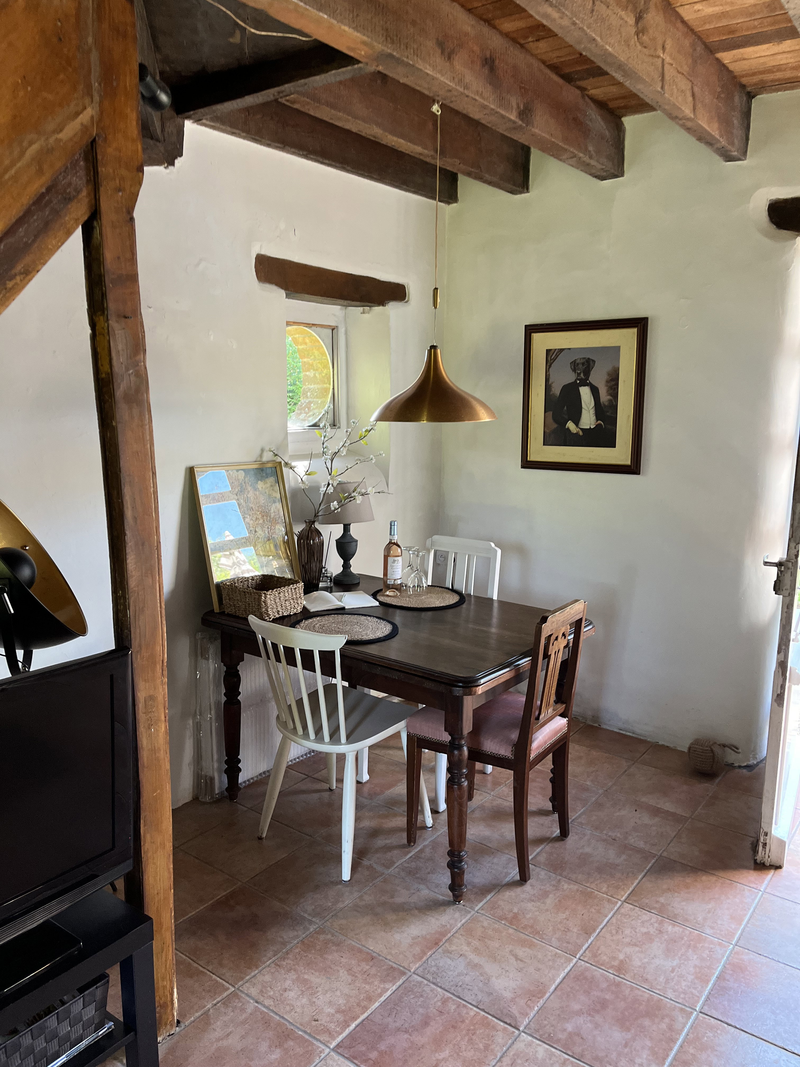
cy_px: 534
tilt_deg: -9.2
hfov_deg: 53.1
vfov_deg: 67.3
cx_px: 400
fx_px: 801
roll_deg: +0.2
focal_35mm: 26
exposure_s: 1/60
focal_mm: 5.1
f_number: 1.6
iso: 125
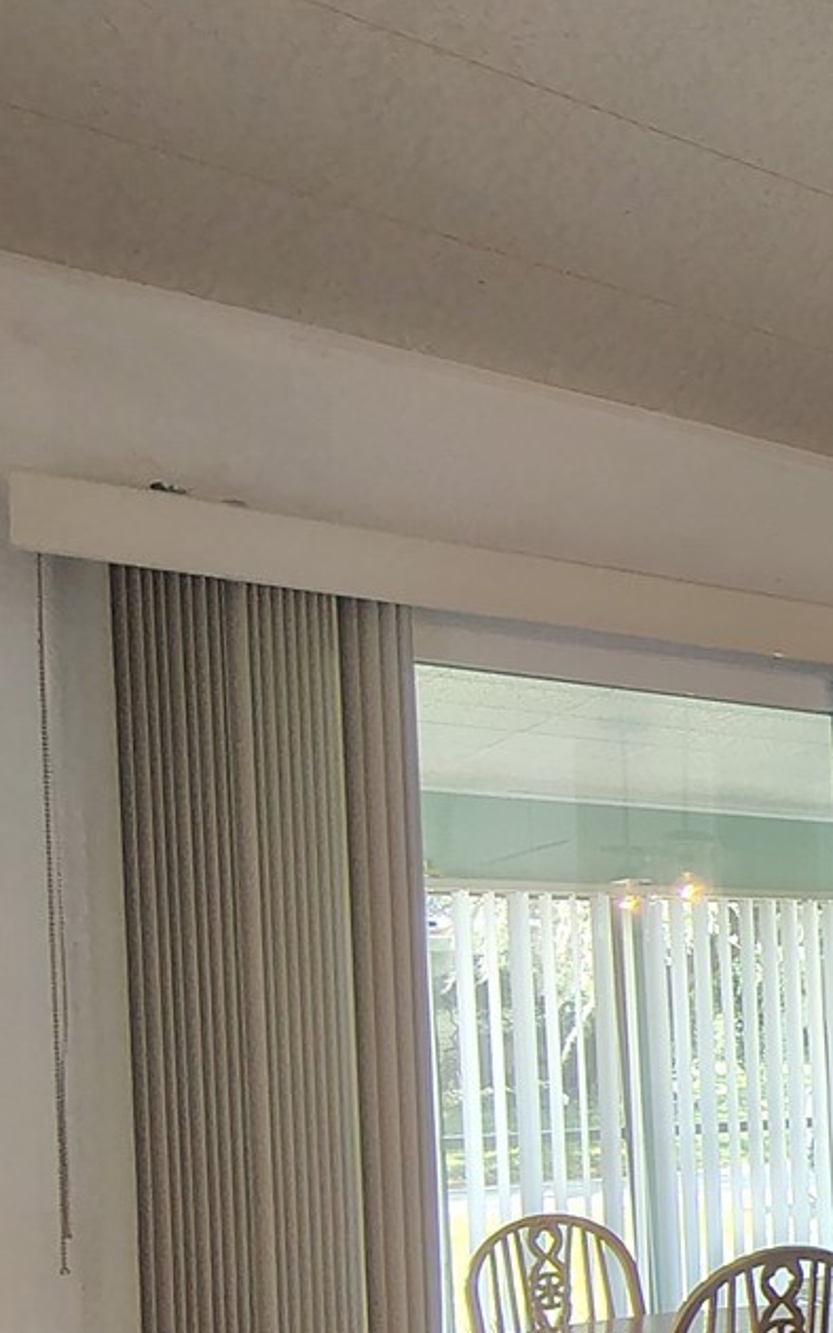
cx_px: 1607
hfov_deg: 19.5
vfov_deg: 44.3
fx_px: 1563
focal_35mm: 43
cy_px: 1044
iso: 225
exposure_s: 1/60
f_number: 2.2
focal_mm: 2.13
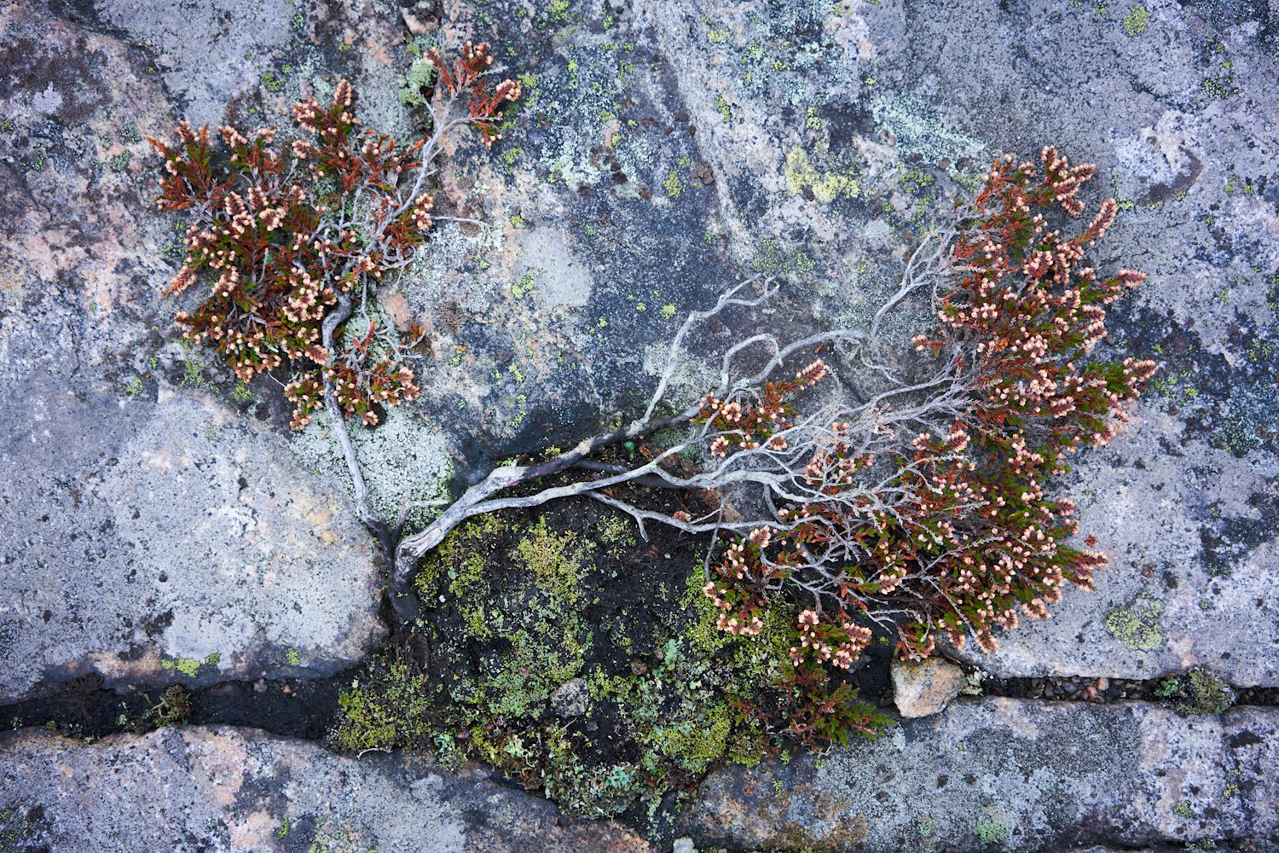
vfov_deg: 37.9
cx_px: 640
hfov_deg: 54.4
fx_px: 1243
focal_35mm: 35
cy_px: 426
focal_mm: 35
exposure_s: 1/25
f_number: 8
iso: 800
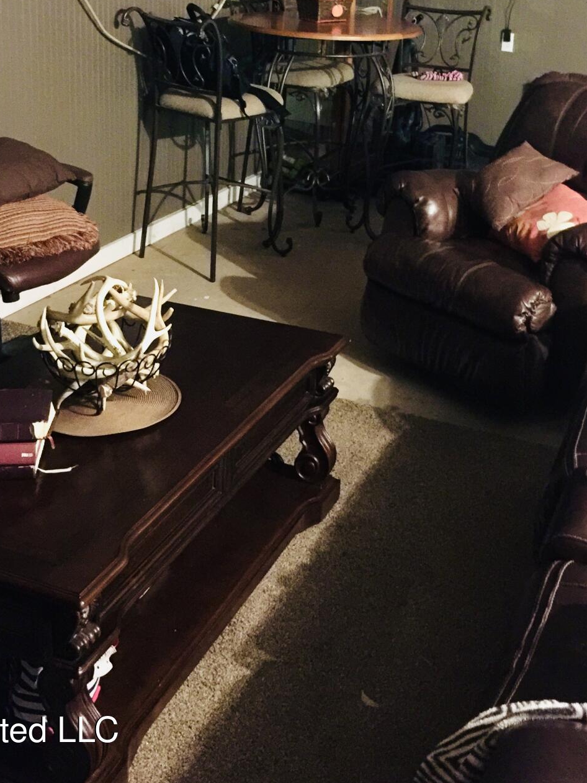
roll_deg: -2.6
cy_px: 166
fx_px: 1040
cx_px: 329
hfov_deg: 31.5
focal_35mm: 46
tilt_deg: -12.6
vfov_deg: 39.7
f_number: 2.2
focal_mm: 4.15
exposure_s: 1/4
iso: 250
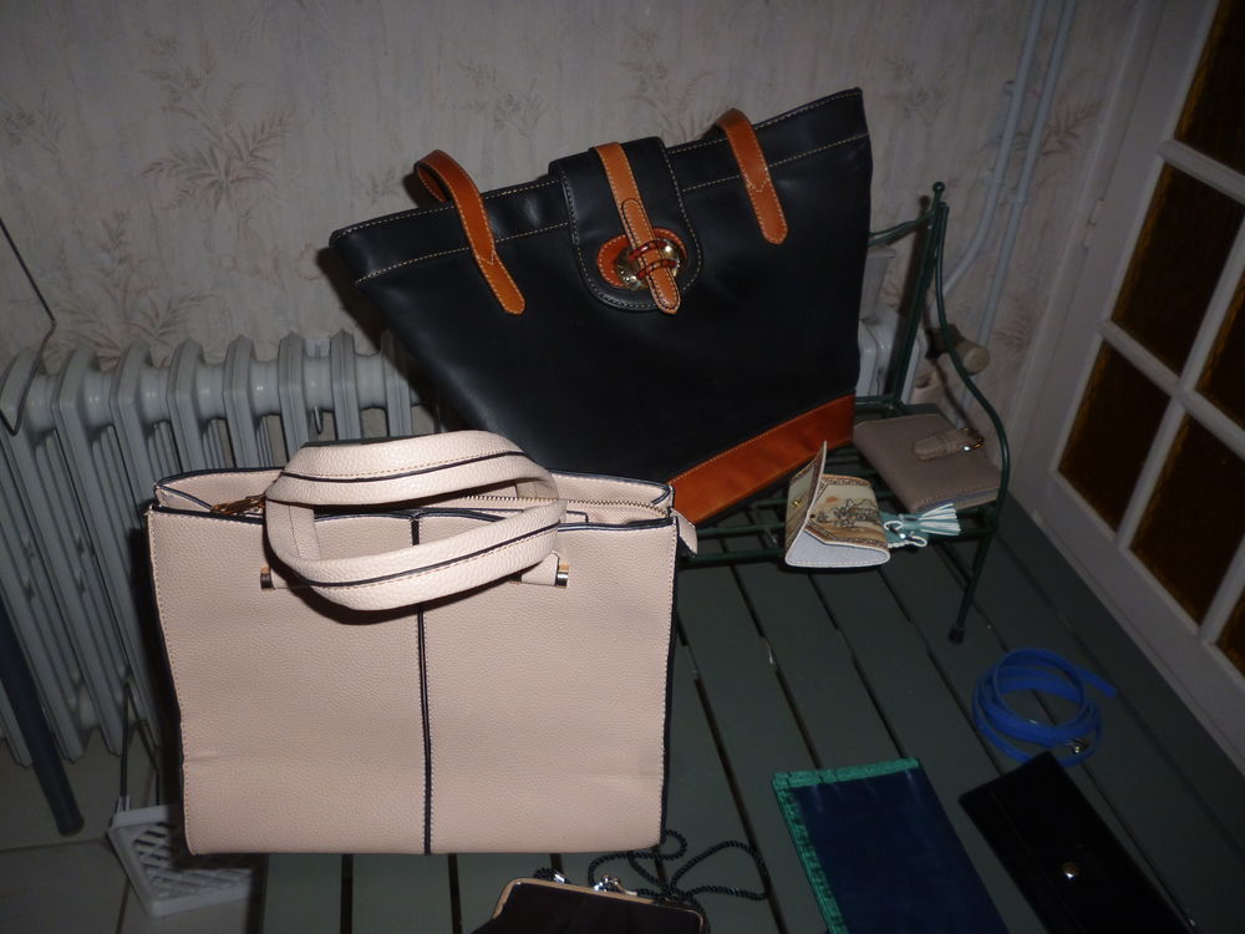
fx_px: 1007
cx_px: 622
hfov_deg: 63.4
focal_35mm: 28
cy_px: 467
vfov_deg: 49.7
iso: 100
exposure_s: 1/60
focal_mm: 5
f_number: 3.1
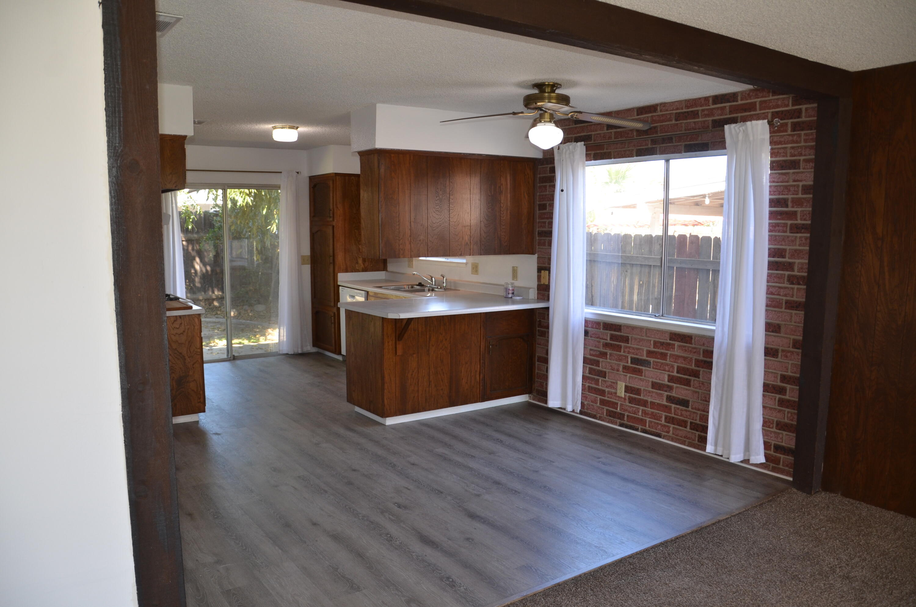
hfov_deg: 67.5
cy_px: 304
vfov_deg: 47.7
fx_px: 686
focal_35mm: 27
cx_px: 458
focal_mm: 18
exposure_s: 1/125
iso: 360
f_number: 3.5
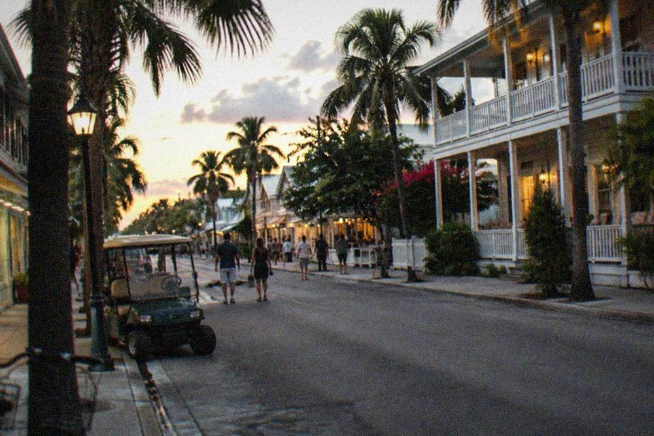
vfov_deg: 19.4
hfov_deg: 28.9
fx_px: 1271
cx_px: 327
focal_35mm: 70
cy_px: 218
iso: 2500
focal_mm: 70
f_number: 2.8
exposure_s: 1/80
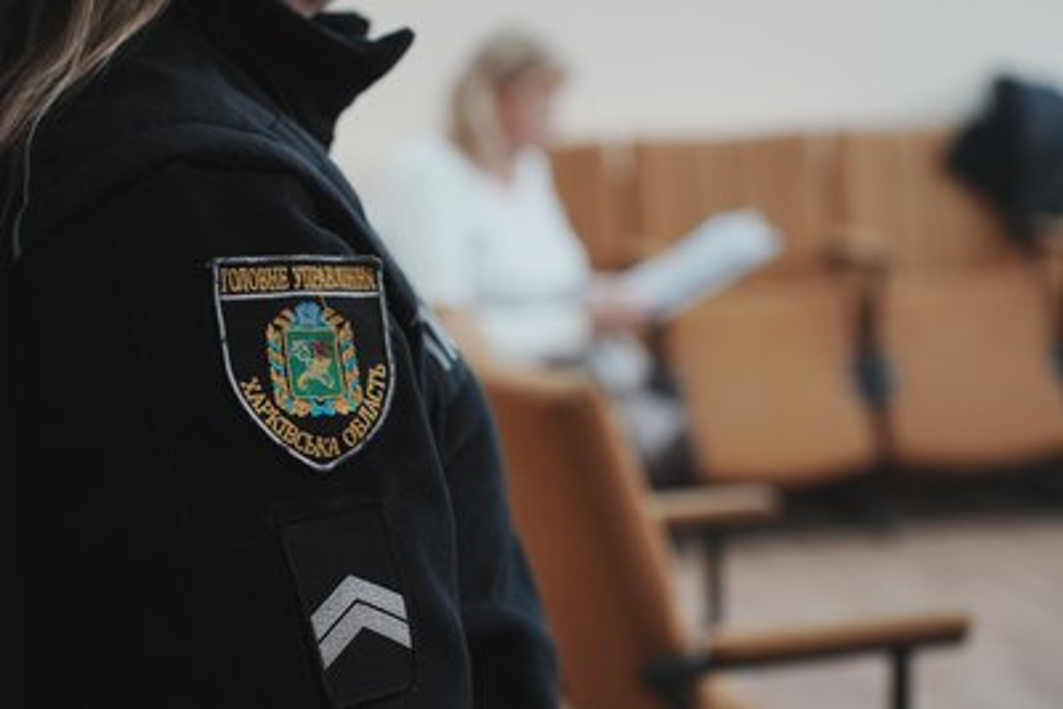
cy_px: 354
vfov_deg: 22.6
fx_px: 1772
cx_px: 532
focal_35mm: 60
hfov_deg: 33.4
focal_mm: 60
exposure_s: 1/200
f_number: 3.2
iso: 800
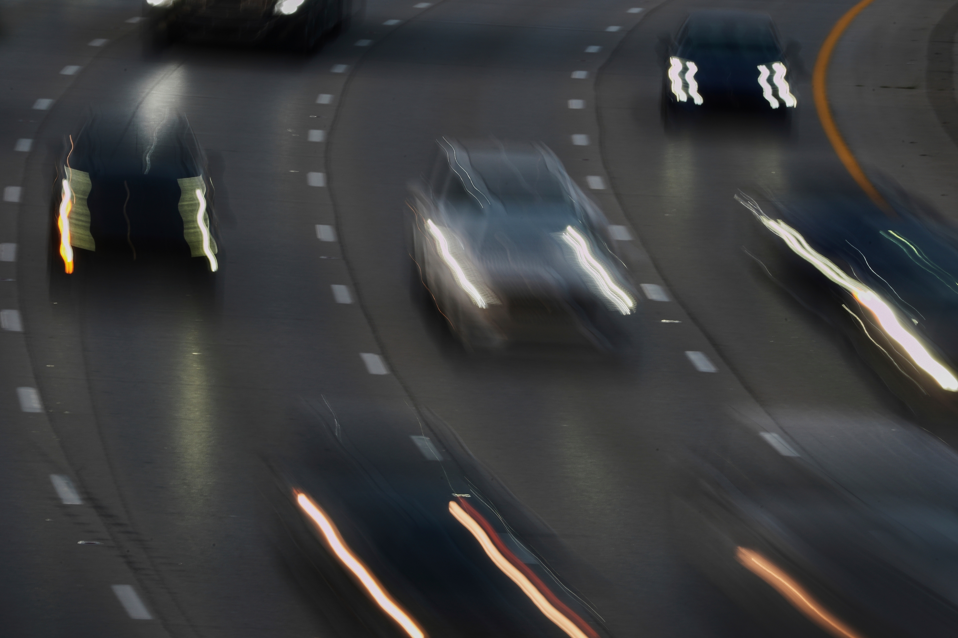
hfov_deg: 3.4
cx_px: 479
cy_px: 319
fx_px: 15965
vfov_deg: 2.3
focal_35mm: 600
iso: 125
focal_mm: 600
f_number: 36
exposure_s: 1/2
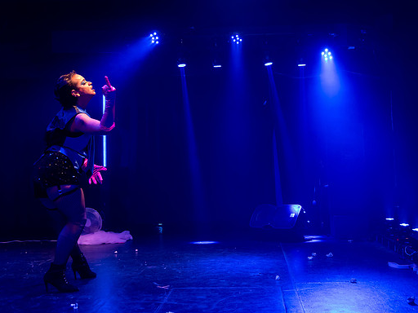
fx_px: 616
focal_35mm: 51
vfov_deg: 28.5
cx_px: 225
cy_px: 128
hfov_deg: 37.5
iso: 3200
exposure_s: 1/125
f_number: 4
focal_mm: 35
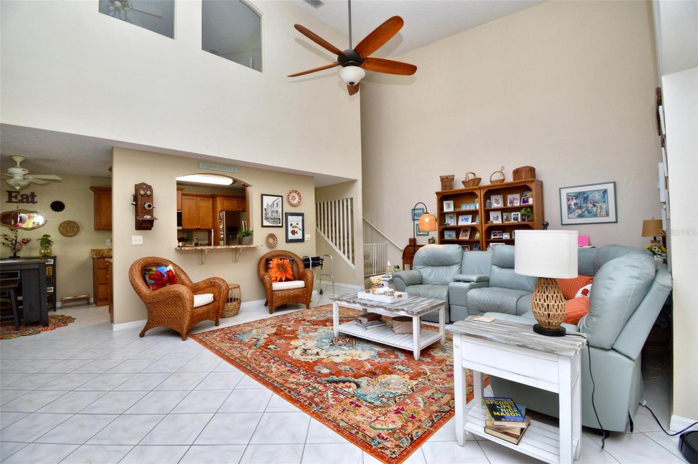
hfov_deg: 100.5
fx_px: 291
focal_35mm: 15
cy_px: 232
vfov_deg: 77.2
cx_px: 349
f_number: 8
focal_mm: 10
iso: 800
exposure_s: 1/60
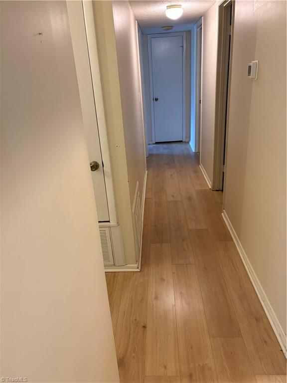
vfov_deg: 67.3
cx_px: 144
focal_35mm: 26
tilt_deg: -21.6
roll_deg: +4.9
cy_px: 192
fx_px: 287
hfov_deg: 53.1
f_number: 1.6
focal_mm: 5.96
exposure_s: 1/60
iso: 320
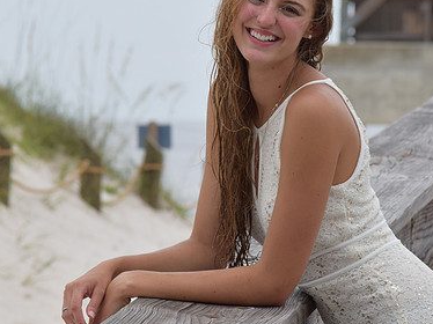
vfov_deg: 5.3
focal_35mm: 280
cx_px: 257
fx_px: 3497
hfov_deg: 7.1
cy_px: 109
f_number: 8
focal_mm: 125
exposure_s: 1/250
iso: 200
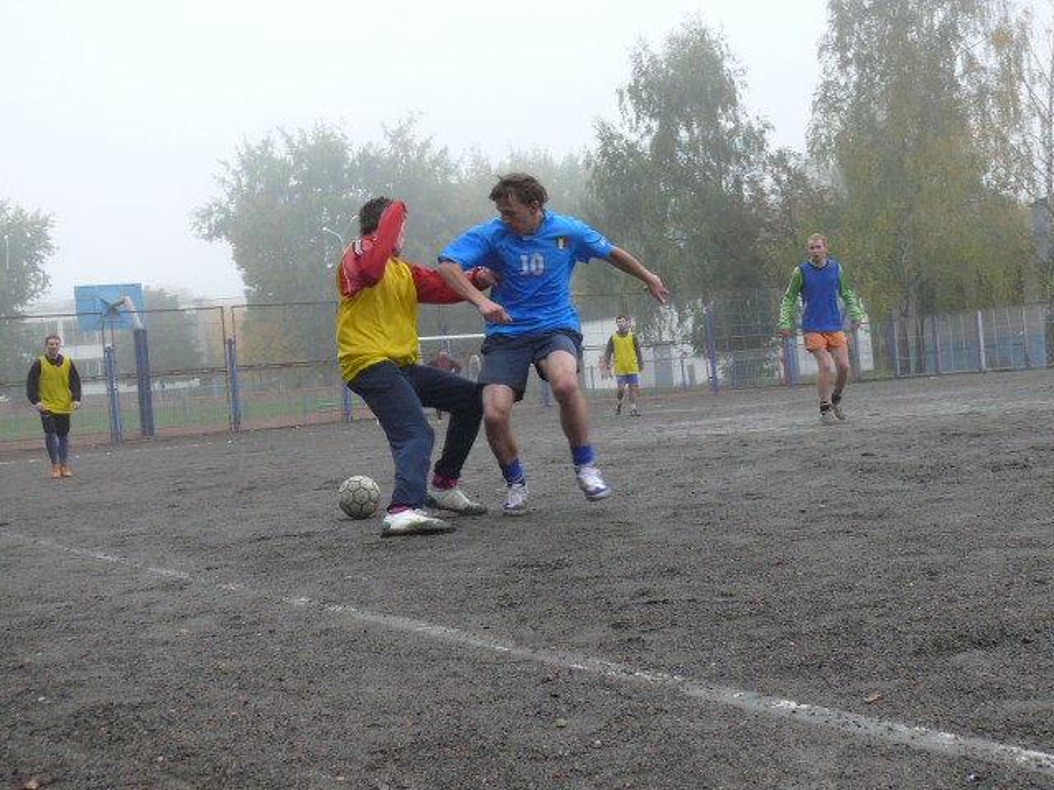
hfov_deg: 41.2
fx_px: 1401
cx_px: 527
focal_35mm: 46
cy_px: 395
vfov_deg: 31.5
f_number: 2.8
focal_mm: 8.7
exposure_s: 1/250
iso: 250
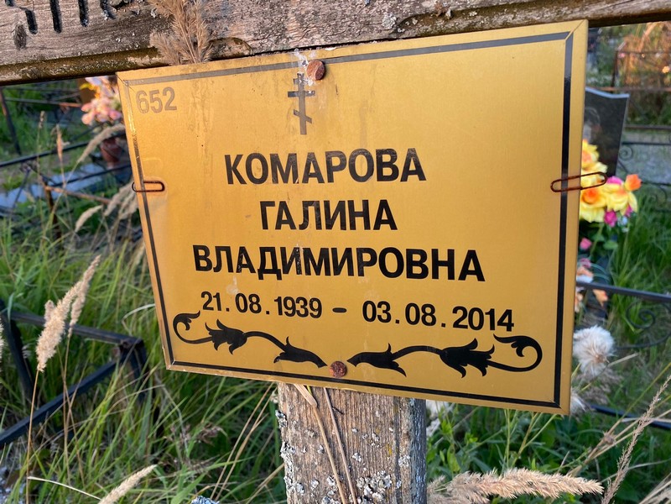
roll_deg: +0.2
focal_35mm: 26
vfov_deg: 53.1
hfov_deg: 67.3
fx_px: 504
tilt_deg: -26.8
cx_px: 336
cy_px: 252
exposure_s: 1/122
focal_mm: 4.25
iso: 40
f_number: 1.8
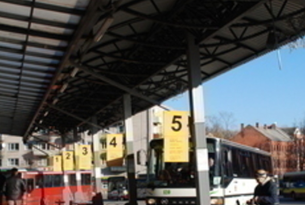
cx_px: 160
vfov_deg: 17.5
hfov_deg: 25.9
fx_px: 662
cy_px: 139
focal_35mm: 78
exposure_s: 1/1500
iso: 400
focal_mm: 24
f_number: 5.6
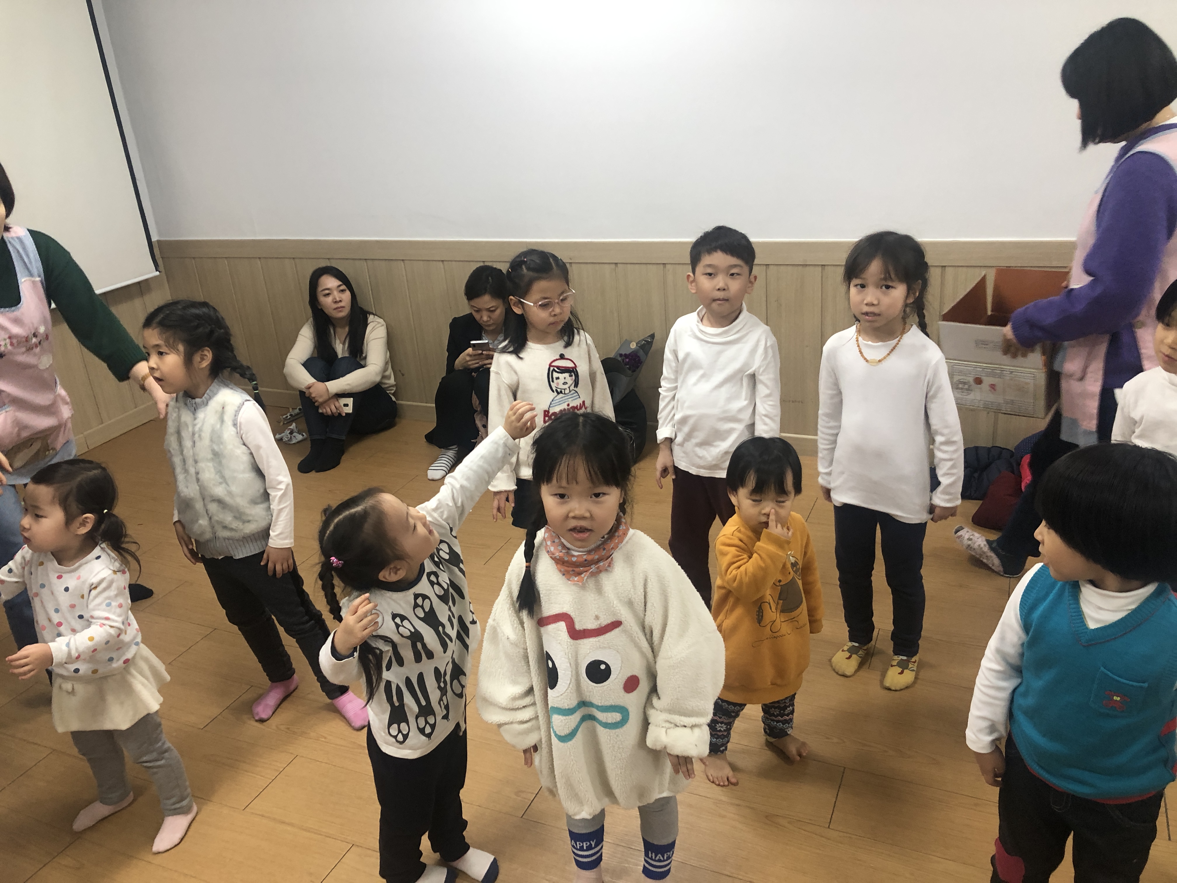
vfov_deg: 49.7
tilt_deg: -21.2
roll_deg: +6.2
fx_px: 952
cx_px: 588
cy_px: 442
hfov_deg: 63.4
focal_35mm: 28
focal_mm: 4
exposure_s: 1/120
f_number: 1.8
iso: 125
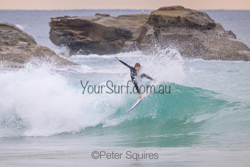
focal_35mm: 800
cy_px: 84
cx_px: 125
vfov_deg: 1.7
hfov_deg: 2.6
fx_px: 5557
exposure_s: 1/1250
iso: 7200
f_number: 11
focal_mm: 800
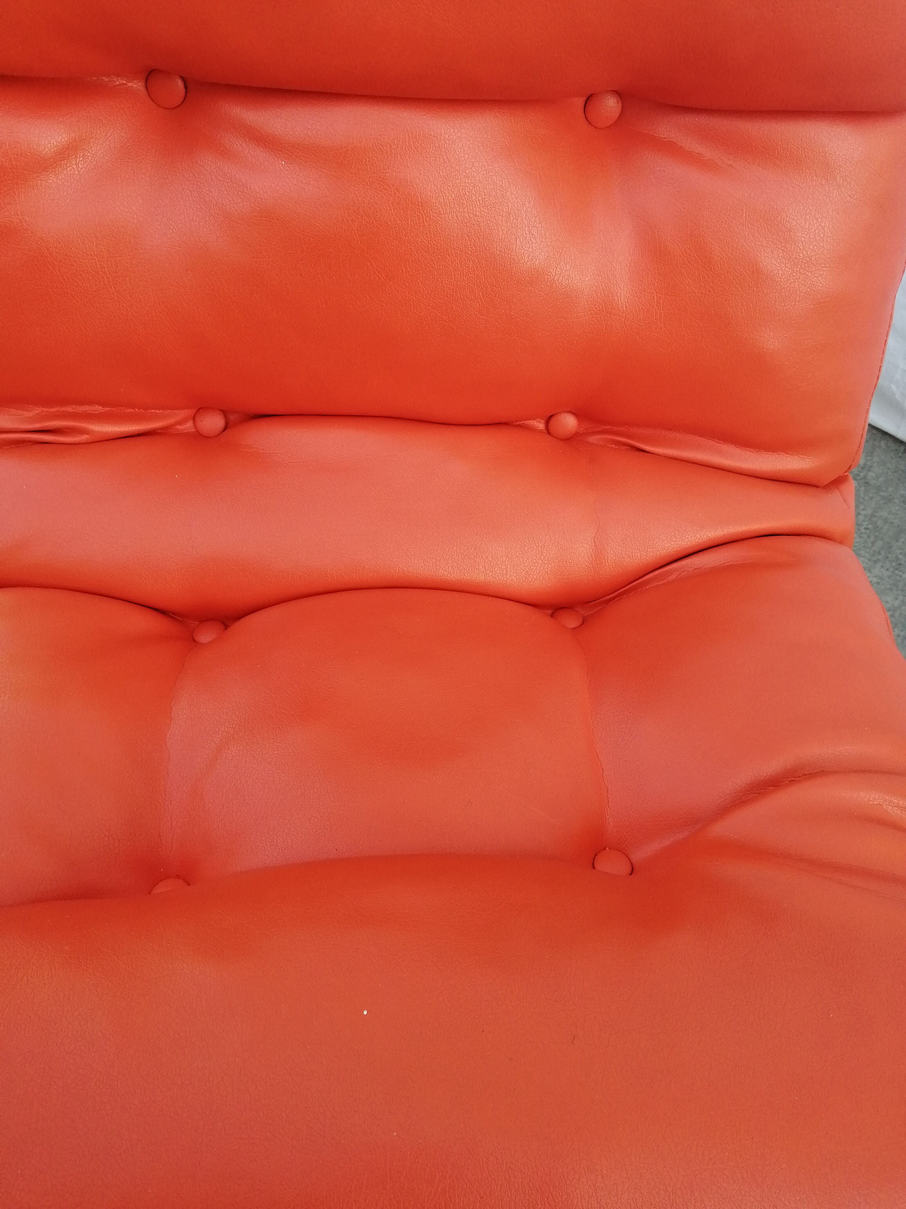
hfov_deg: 53.1
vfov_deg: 67.3
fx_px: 907
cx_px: 453
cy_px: 604
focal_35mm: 26
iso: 64
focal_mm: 3.46
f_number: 1.8
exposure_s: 1/100
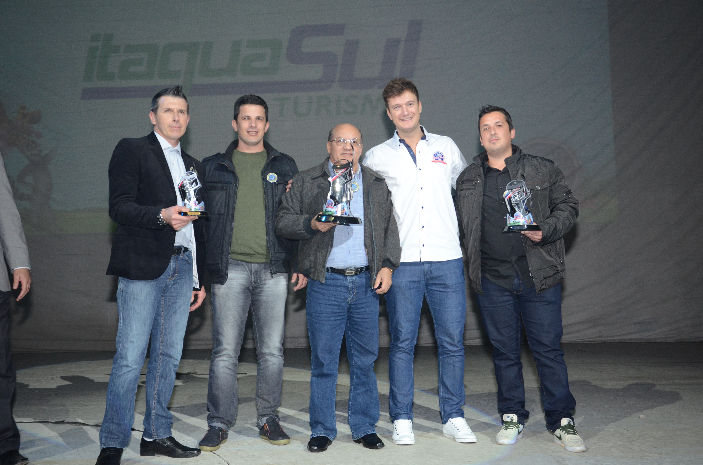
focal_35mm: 39
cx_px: 352
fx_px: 760
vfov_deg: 34.1
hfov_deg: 49.6
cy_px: 232
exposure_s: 1/100
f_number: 5.6
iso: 1000
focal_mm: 26
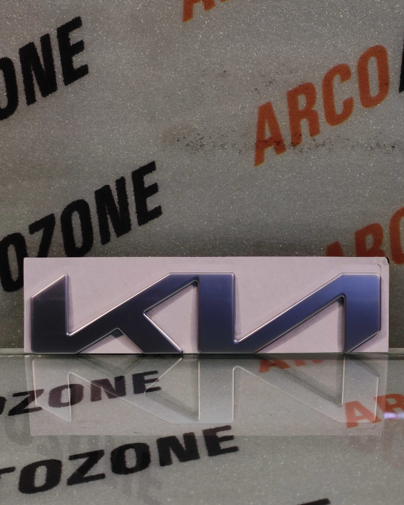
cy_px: 251
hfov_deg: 73.8
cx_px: 204
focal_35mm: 18
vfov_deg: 86.4
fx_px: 269
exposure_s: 1/50
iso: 116
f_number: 1.79
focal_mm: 4.74
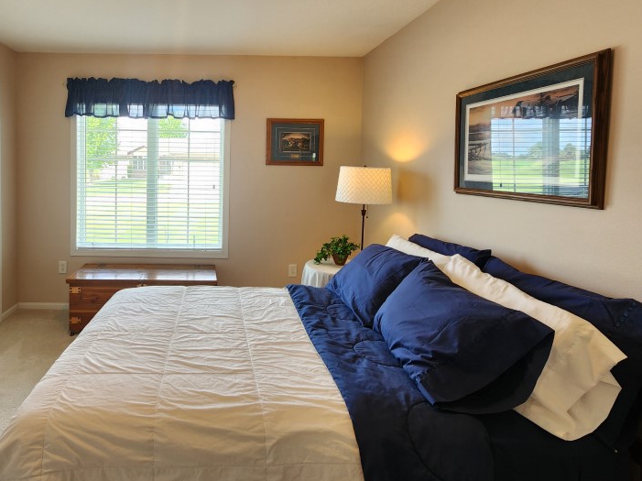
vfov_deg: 67.7
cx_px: 203
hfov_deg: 81.2
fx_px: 352
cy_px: 184
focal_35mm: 19
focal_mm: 2.2
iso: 100
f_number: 2.2
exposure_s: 1/60
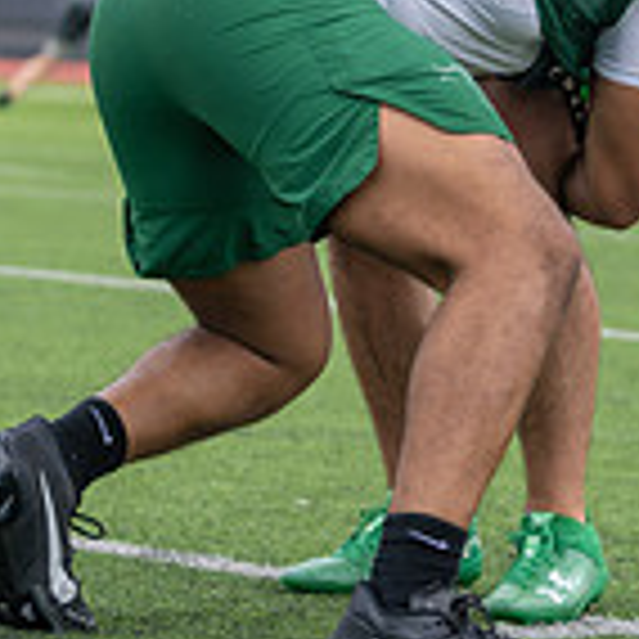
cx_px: 540
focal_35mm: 261
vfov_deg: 6.7
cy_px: -119
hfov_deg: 6.7
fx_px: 5451
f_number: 3.5
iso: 160
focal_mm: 75
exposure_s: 1/1250
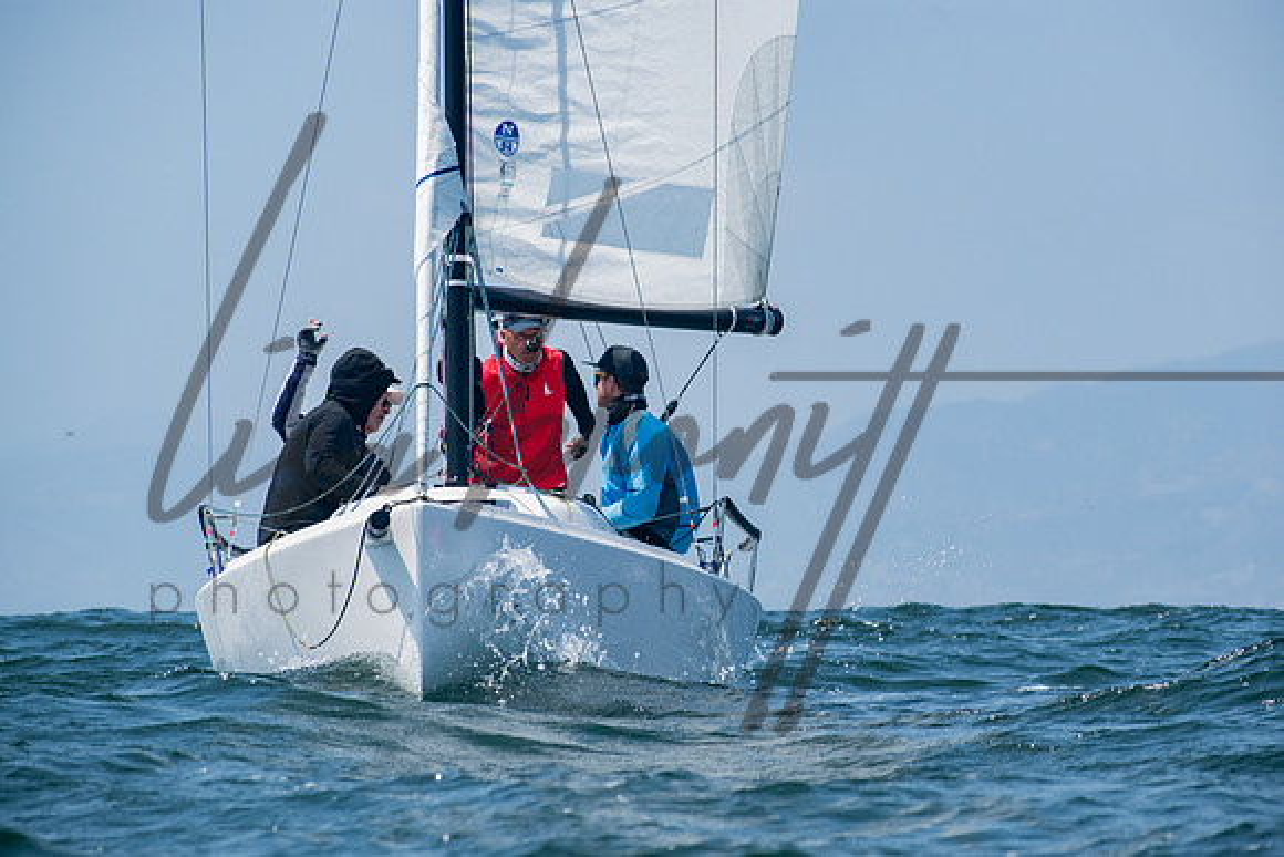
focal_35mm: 229
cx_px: 661
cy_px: 428
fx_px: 8177
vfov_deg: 6.0
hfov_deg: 9.0
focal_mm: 145
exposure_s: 1/1250
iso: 400
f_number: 8
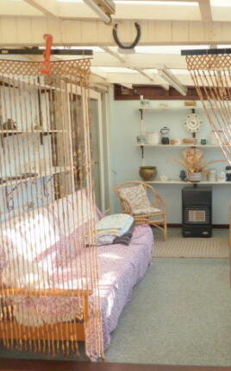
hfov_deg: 33.4
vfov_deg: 54.0
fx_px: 363
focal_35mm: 36
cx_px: 210
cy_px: 188
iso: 80
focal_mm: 4.1
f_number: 3.5
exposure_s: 1/125
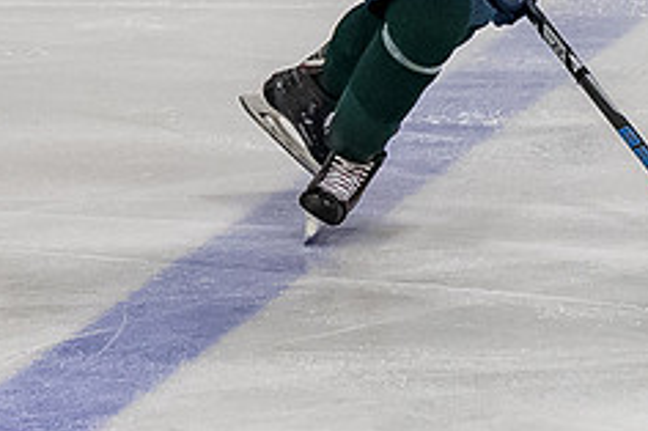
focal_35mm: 514
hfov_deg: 4.0
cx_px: 680
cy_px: -170
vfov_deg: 2.7
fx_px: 9245
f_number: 4
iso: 2500
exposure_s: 1/800
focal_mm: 78
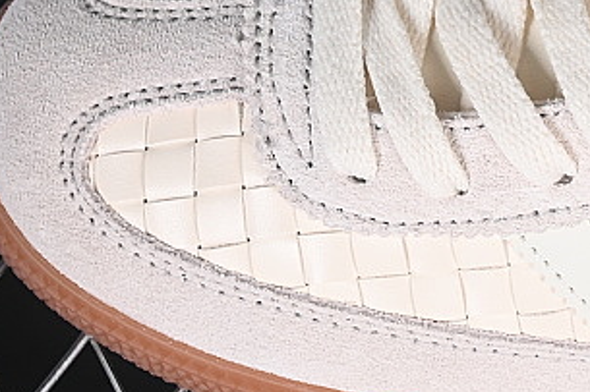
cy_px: -77
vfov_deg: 5.1
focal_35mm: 266
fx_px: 4357
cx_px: 814
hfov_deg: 7.6
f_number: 7.1
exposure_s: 1/80
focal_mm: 50
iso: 160
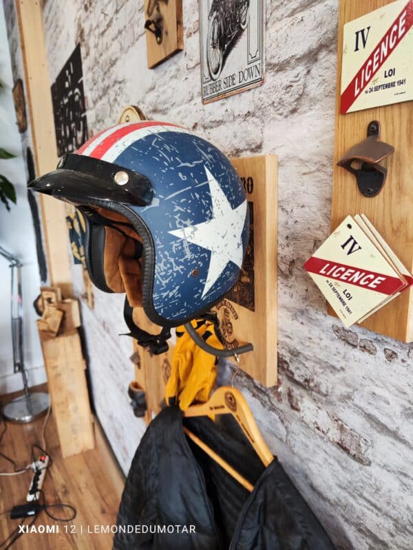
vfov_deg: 71.6
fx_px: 382
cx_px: 206
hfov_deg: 56.8
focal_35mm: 24
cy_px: 275
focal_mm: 5.59
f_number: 1.88
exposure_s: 1/50
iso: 276
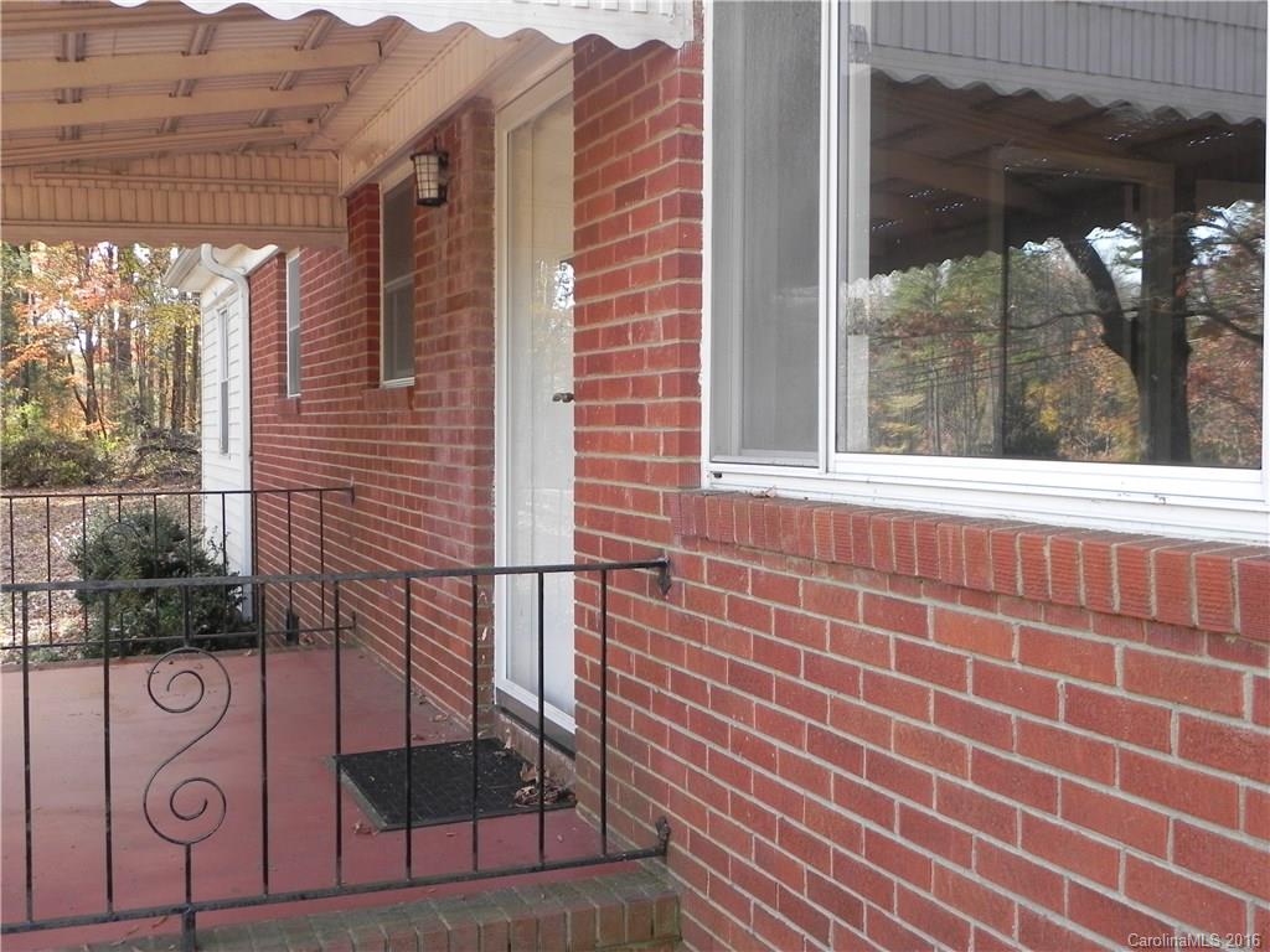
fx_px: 1357
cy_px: 476
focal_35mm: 37
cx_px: 635
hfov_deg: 50.1
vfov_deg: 38.7
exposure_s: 1/112
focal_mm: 6.6
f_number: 3.5
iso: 160
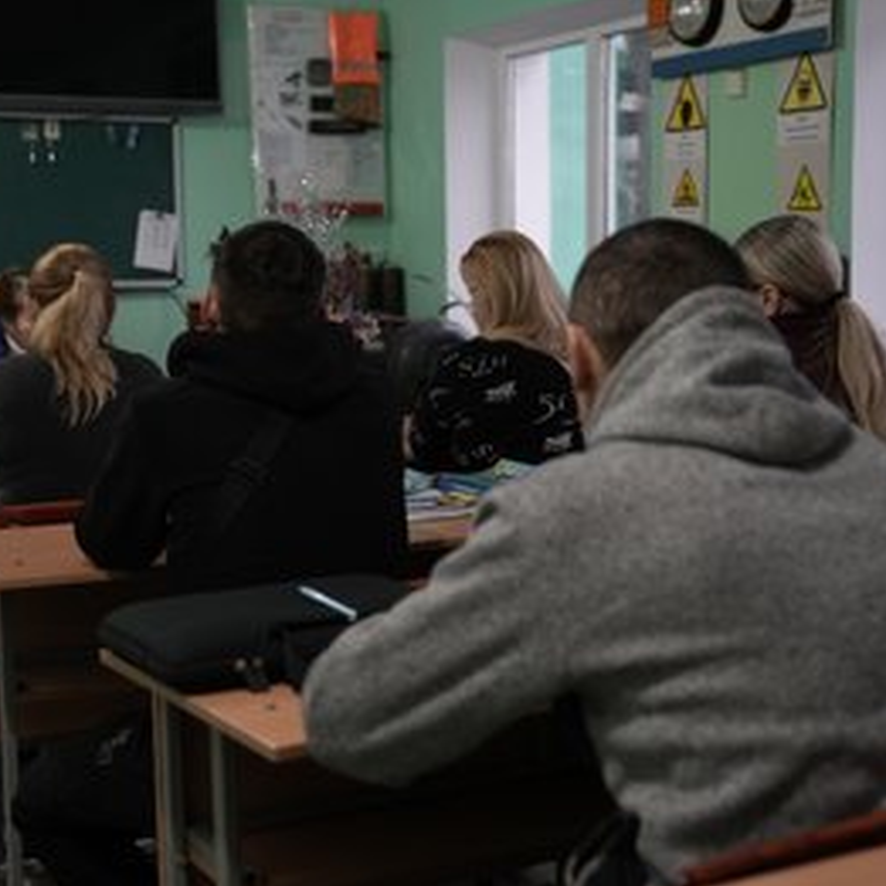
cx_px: 356
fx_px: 1622
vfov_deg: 30.6
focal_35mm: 56
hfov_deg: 30.5
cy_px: 450
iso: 640
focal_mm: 43
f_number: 2.8
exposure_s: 1/50
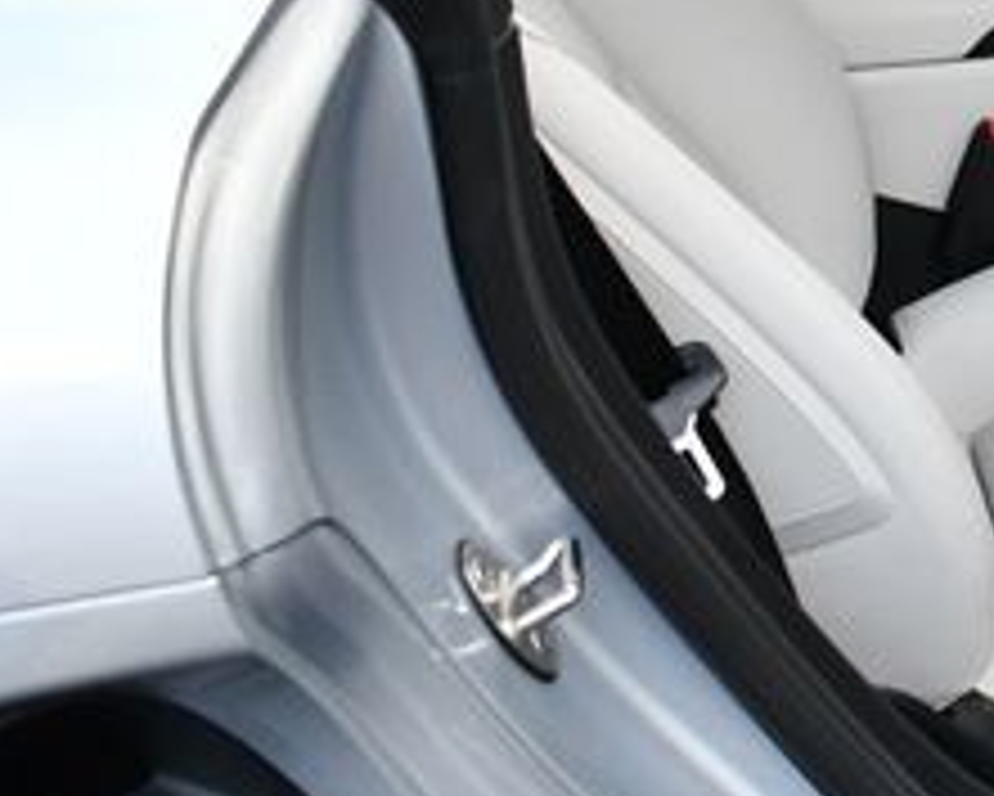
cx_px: 1430
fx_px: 2884
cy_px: 63
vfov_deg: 15.5
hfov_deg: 17.8
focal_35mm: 98
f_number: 3.5
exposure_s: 1/250
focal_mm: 18
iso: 500
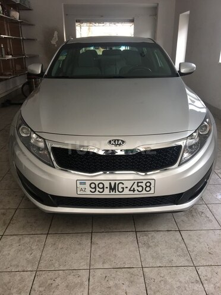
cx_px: 110
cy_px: 148
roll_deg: +0.2
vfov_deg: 61.7
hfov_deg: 48.2
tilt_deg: -21.1
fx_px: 247
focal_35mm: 29
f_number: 2.2
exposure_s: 1/50
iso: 25
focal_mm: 4.15
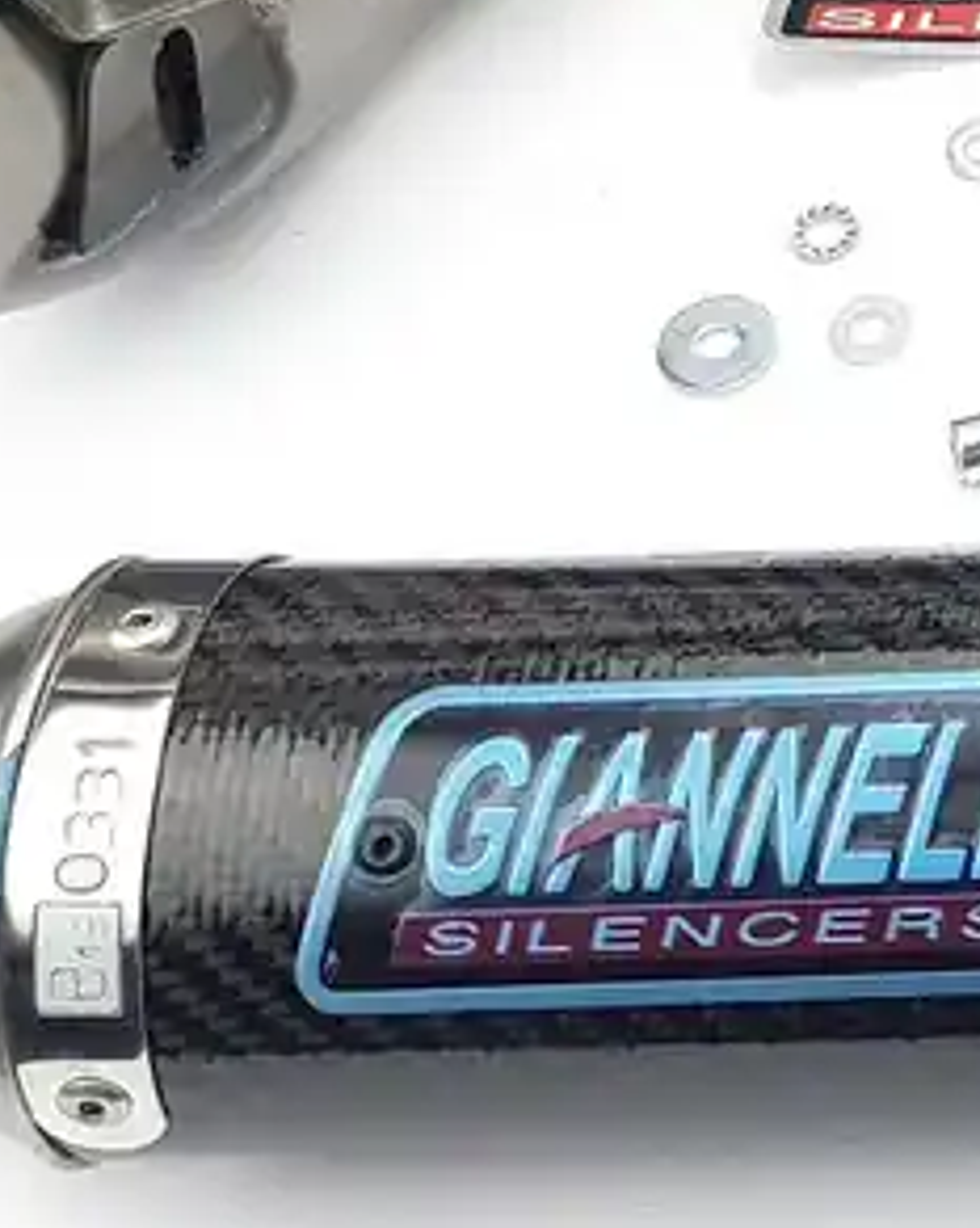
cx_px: 1649
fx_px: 3159
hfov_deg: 15.6
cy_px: -286
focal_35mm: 87
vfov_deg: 20.4
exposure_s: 1/191
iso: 40
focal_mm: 4.2
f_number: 1.7
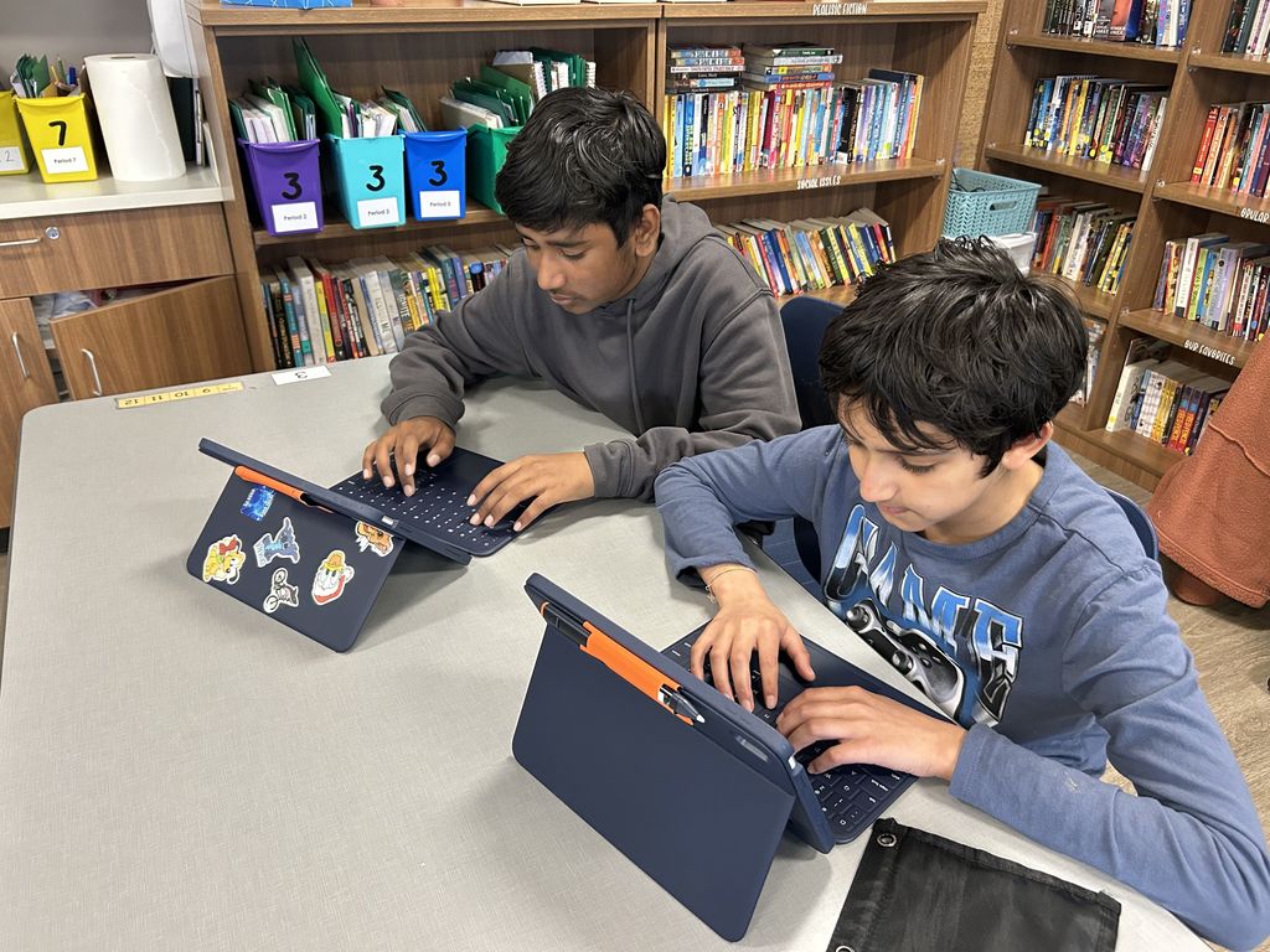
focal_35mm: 26
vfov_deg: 53.1
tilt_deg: -29.1
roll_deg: -0.9
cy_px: 476
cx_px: 635
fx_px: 954
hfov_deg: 67.3
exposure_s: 1/60
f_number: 1.5
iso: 320
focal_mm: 5.7
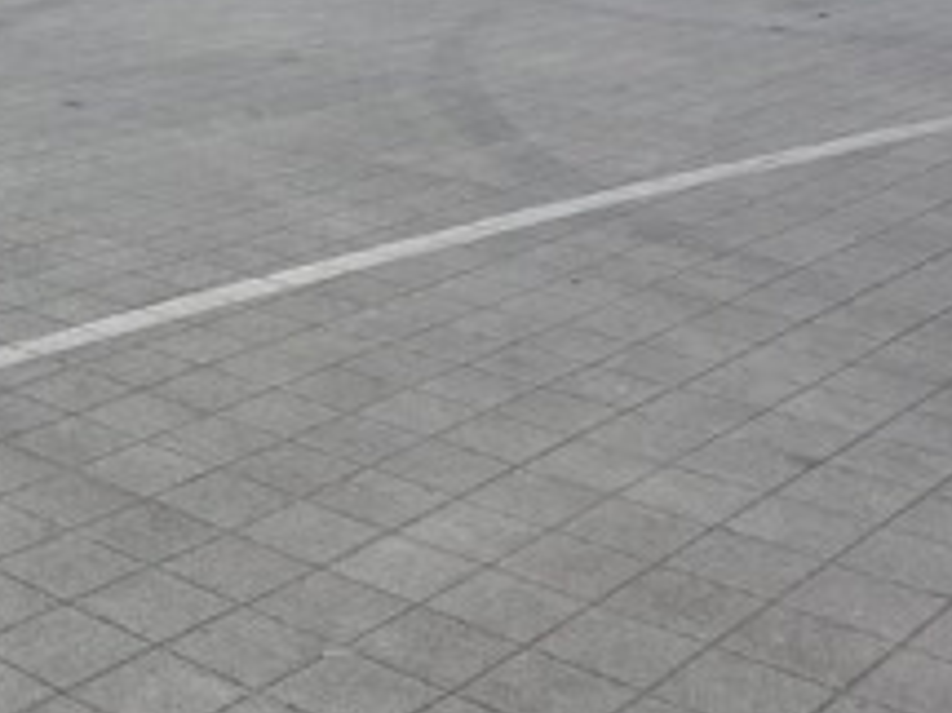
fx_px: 1704
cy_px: 359
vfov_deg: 23.6
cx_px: 75
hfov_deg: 29.8
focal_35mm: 62
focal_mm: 1.8
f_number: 2.2
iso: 50
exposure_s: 1/2024
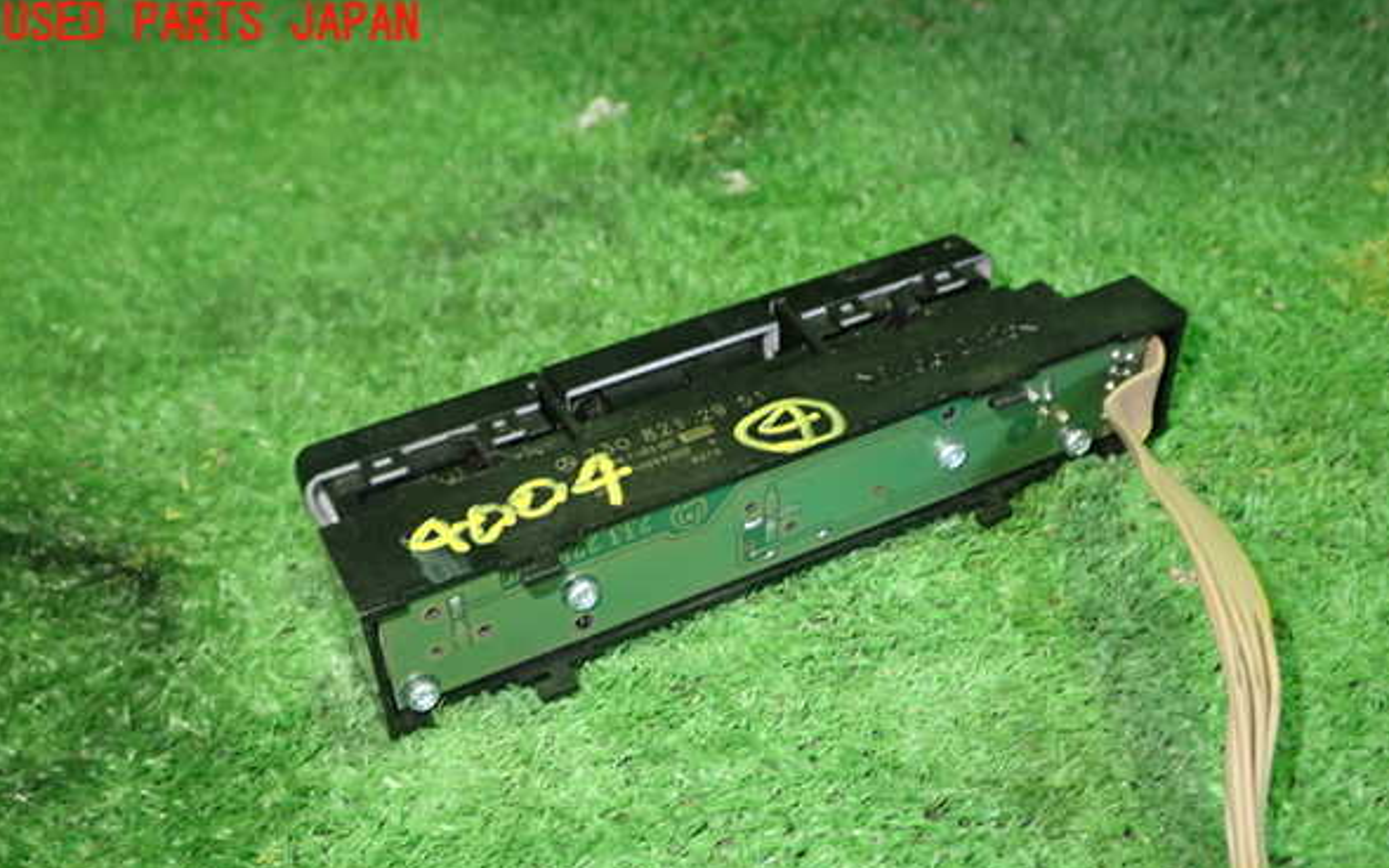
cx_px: 698
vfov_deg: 31.1
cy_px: 526
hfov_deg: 48.2
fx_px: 1552
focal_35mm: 41
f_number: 2.7
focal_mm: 6.83
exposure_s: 1/40
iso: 640
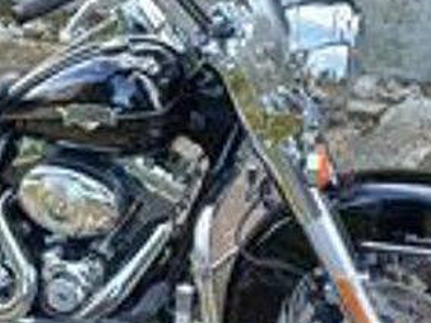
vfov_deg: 32.8
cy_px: 180
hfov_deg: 41.1
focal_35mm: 44
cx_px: 85
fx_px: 548
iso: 40
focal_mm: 3.98
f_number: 1.8
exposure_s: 1/50
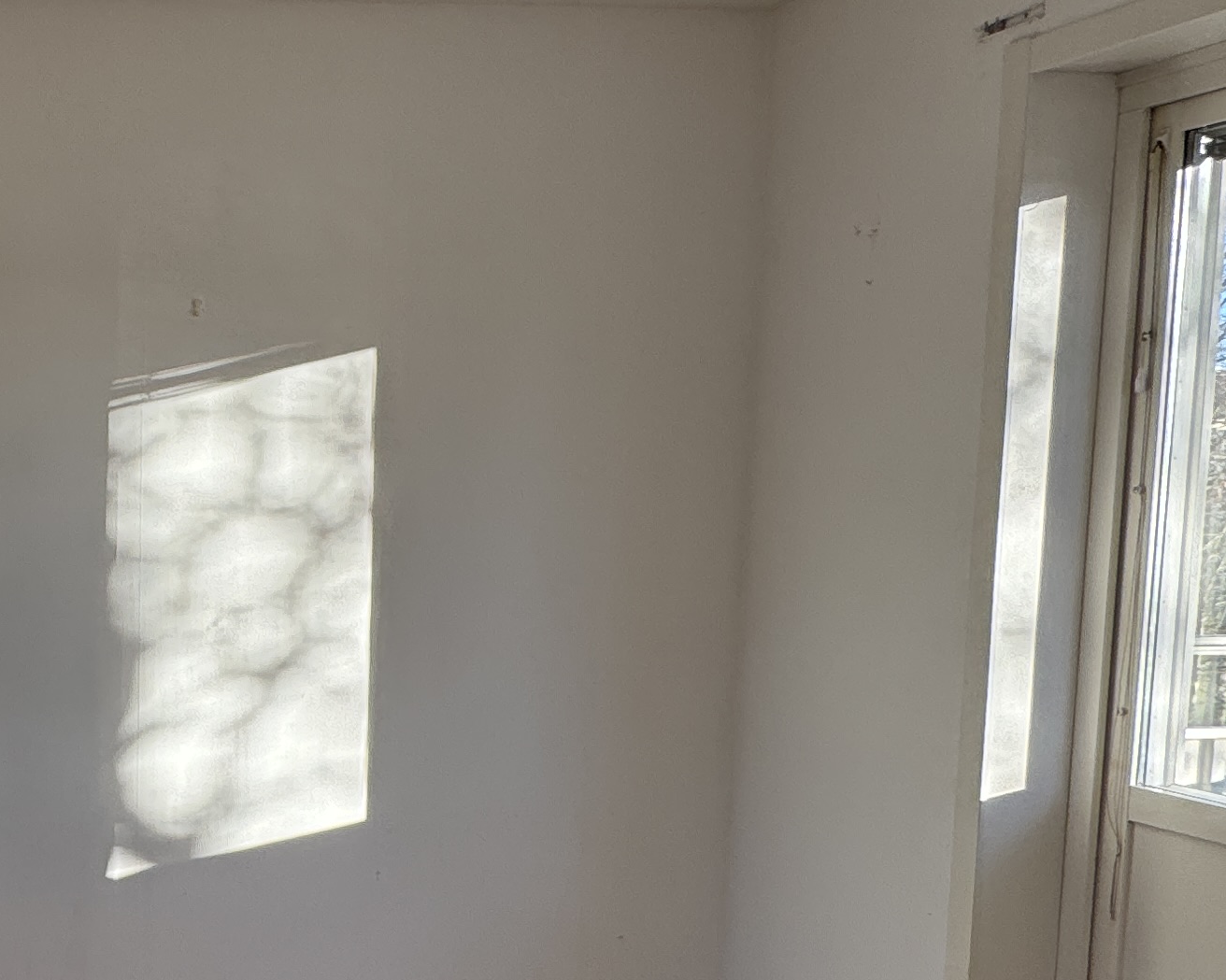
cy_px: 620
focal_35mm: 42
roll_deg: +0.3
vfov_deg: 35.4
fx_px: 1524
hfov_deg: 37.6
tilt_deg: -4.3
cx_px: -81
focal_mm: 2.22
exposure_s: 1/174
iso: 40
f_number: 2.2
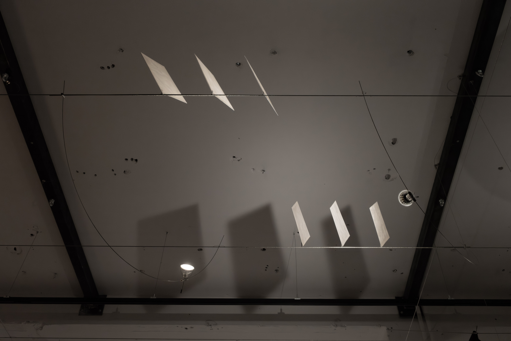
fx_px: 497
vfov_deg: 37.9
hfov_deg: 54.4
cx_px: 256
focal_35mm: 35
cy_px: 170
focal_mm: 23.5
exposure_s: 1/250
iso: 2000
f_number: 10
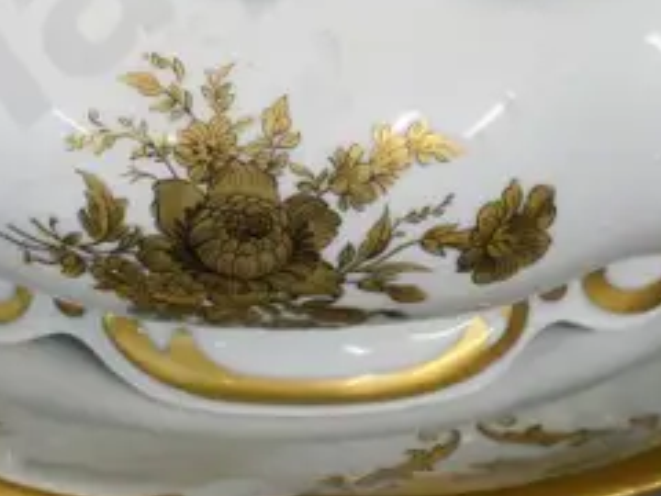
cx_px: 413
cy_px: -256
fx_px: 4564
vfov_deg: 6.1
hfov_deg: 8.3
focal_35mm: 239
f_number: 5.6
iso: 1600
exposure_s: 1/60
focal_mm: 28
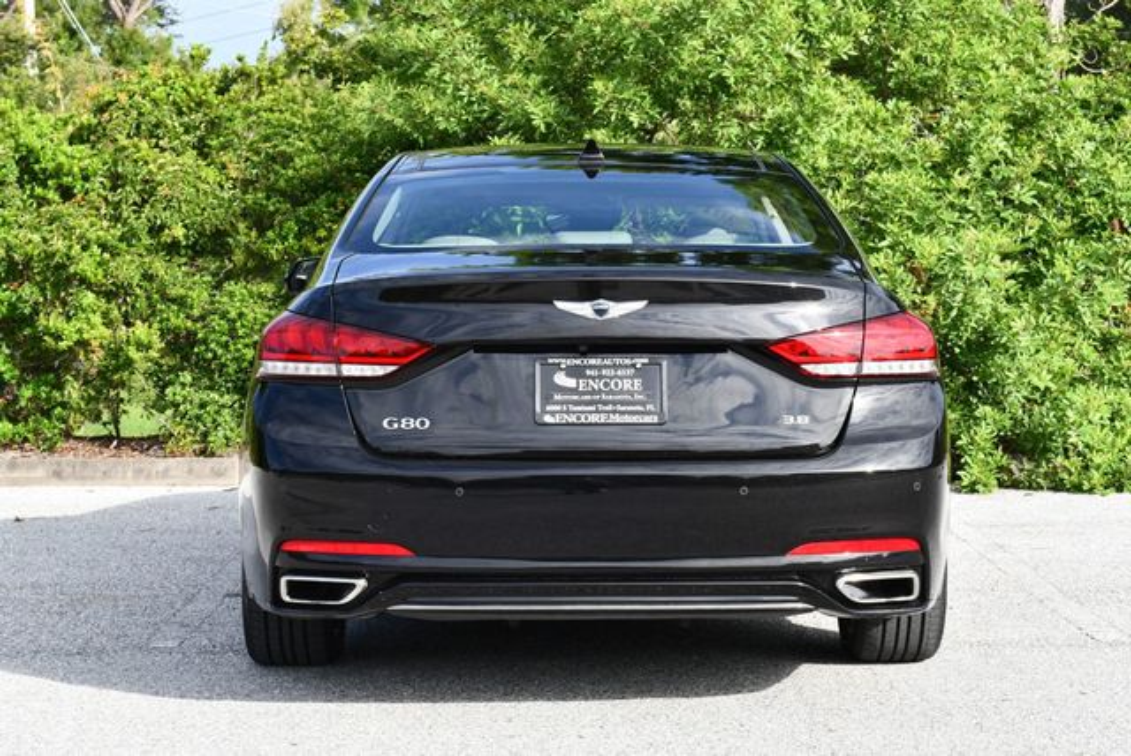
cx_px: 566
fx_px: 2390
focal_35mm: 76
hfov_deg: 26.6
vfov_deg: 18.0
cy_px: 378
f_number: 8
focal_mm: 38
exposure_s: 1/250
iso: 200
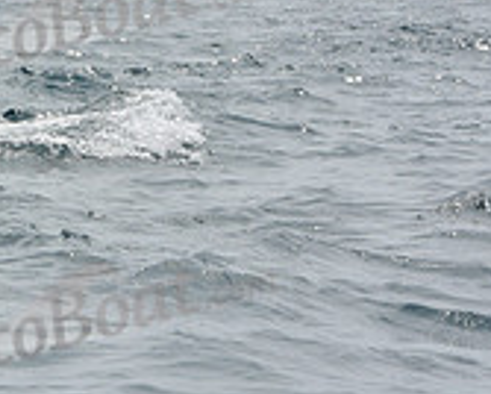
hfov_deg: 4.8
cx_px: -288
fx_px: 5790
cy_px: -87
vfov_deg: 3.9
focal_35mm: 398
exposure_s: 1/800
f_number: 11
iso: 250
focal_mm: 122
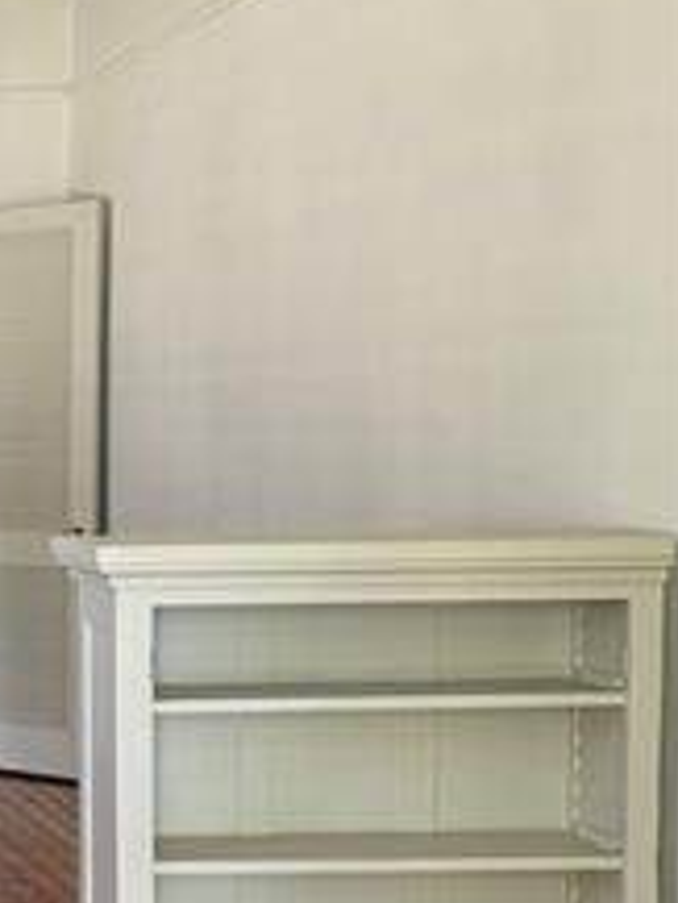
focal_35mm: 85
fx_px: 2218
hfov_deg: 15.3
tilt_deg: -4.9
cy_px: 541
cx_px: -503
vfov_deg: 23.0
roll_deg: +1.0
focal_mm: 6.76
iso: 200
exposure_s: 1/113
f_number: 1.78
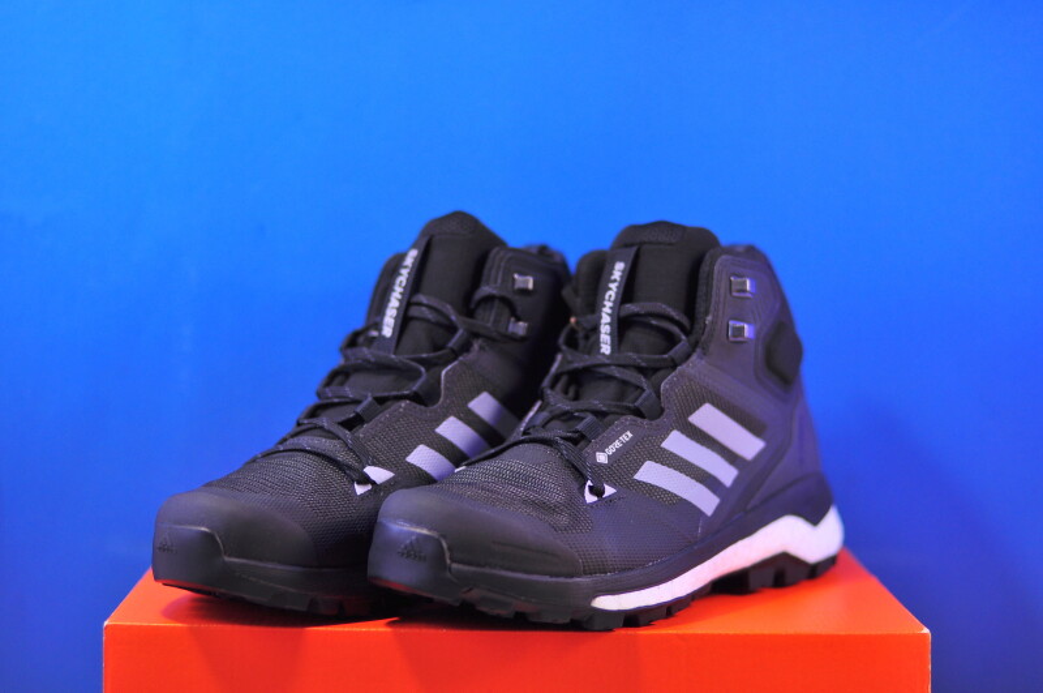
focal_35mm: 75
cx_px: 522
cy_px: 346
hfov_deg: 27.0
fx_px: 2170
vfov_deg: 18.1
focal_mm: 50
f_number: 2
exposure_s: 1/320
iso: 250
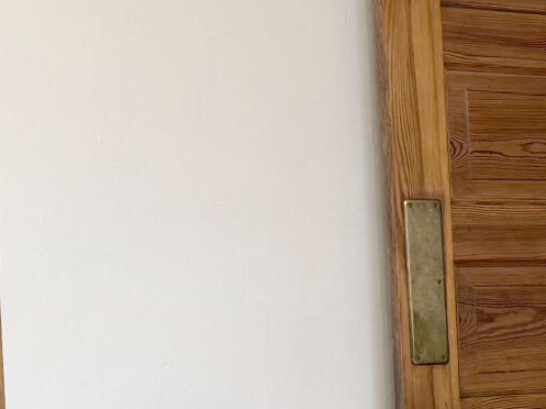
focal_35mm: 145
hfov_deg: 12.0
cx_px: 1125
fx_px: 2285
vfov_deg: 10.1
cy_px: 442
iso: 160
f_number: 1.78
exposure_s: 1/60
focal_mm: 6.76
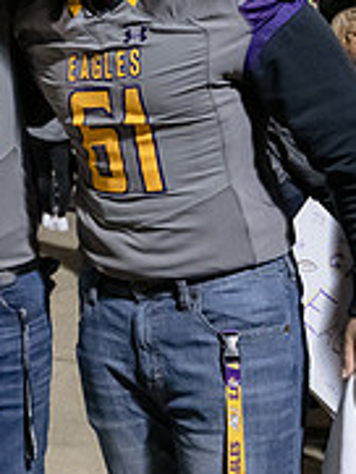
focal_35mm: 77
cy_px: 137
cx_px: -34
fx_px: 1055
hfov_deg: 18.4
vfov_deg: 25.1
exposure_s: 1/80
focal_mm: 25
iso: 4000
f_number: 5.6
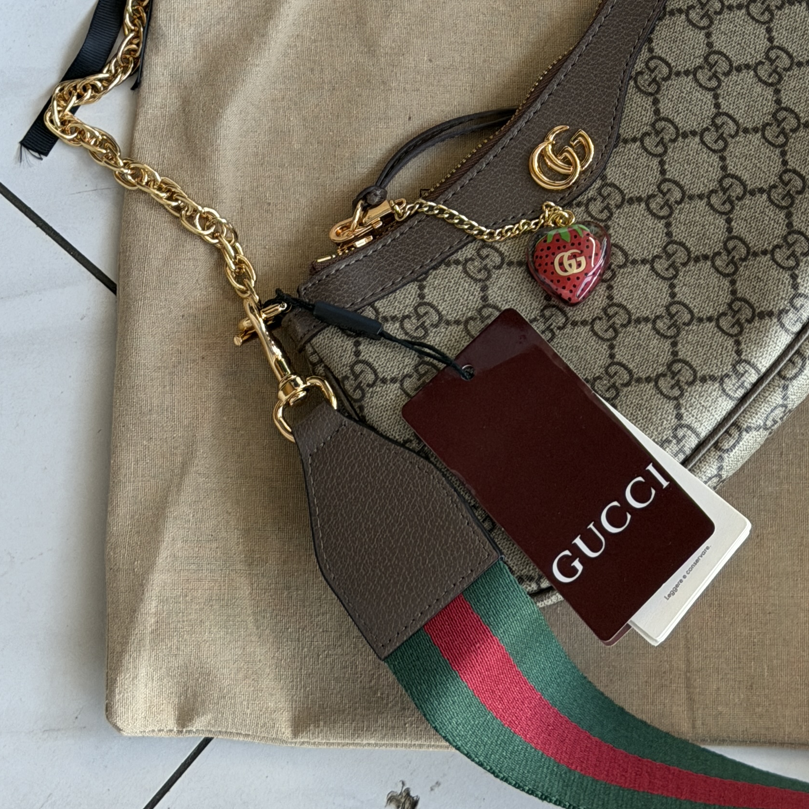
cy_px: -2
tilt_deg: -81.2
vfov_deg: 16.7
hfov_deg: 17.0
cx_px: 587
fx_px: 2697
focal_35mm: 102
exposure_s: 1/60
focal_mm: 6.76
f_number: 1.78
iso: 100
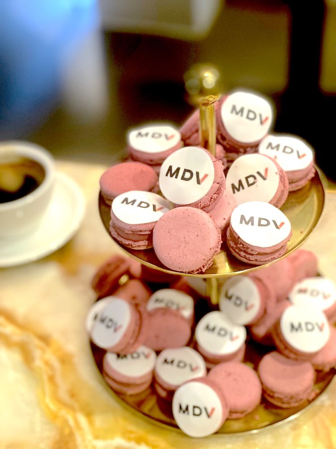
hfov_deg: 28.0
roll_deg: +4.6
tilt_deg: -42.7
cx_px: 168
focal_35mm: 52
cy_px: 224
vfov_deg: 36.8
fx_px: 673
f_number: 2
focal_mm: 6
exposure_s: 1/35
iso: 250
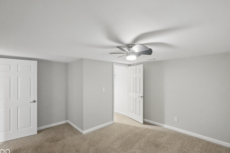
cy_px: 79
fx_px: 109
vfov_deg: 70.4
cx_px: 116
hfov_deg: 93.3
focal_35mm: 17
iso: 6400
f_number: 8
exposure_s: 1/30
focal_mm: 16
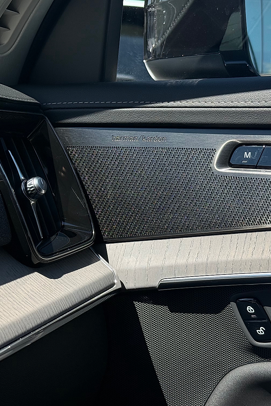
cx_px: 77
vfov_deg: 30.1
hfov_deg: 20.2
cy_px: 203
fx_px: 756
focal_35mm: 67
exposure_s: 1/1608
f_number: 1.78
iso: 80
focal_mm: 6.76
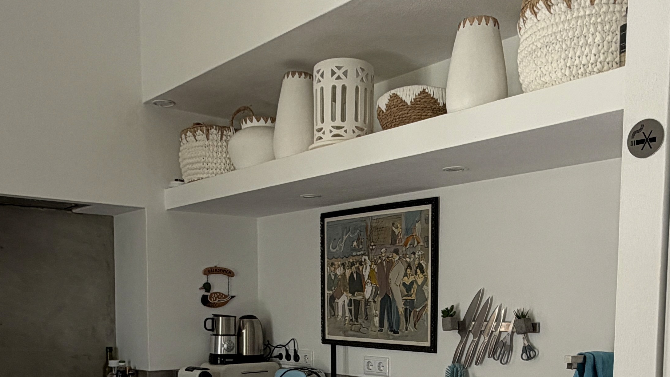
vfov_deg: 28.0
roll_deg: -0.3
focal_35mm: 40
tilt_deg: -5.3
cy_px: 371
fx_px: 711
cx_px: 356
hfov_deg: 50.5
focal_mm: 2.22
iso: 100
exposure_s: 1/121
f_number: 2.2
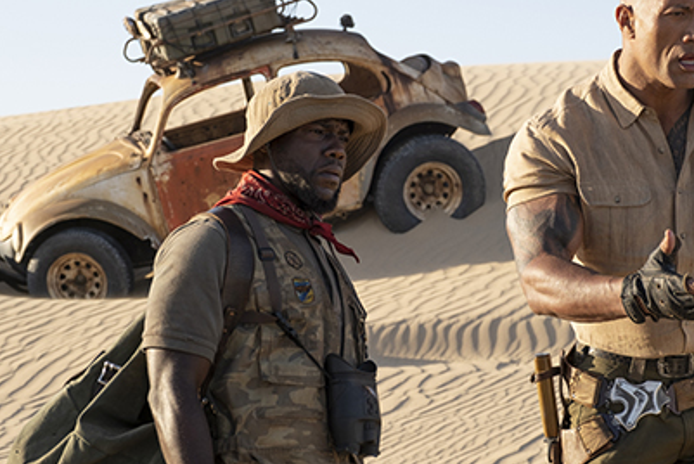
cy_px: 264
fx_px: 2315
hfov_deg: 17.0
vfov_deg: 11.4
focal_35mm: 120
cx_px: 421
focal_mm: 55
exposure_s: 1/250
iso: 160
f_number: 6.4
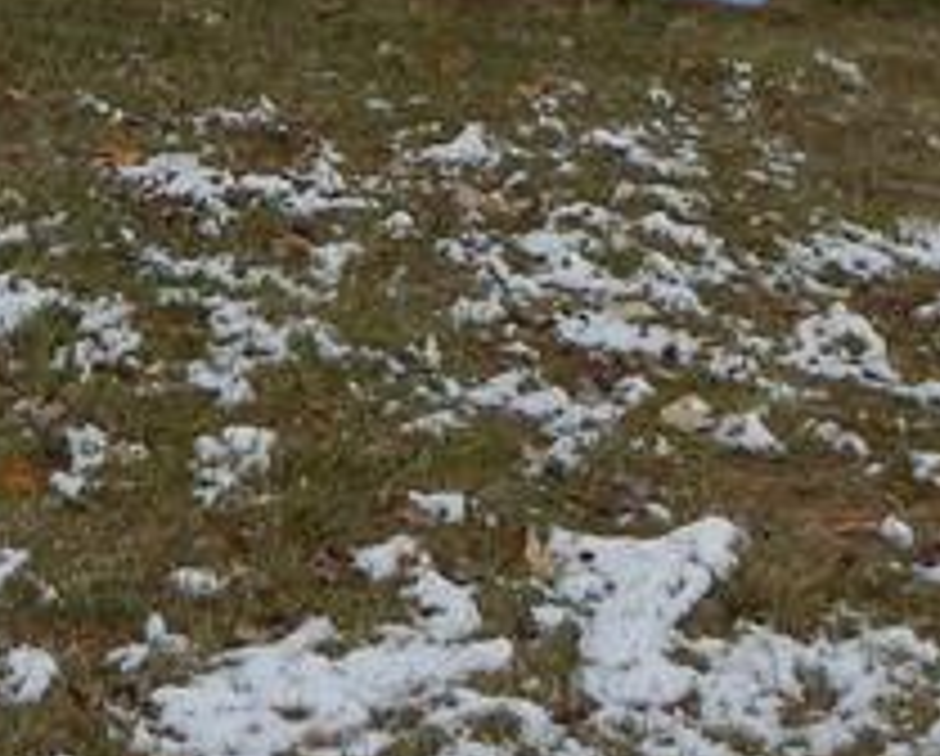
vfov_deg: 13.6
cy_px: -482
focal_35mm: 105
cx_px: -94
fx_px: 2927
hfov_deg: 17.6
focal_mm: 4
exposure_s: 1/1000
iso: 125
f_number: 3
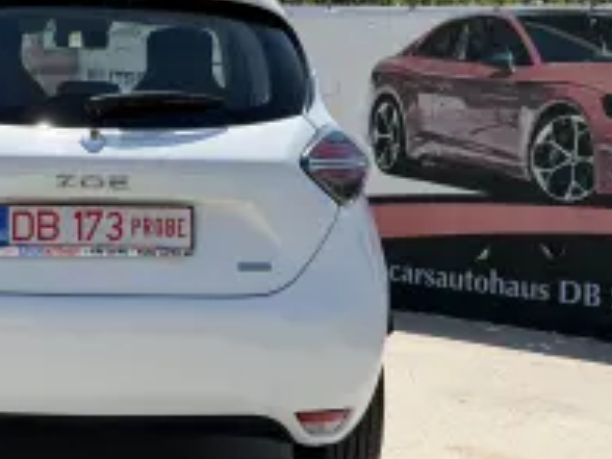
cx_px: 119
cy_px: 303
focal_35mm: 88
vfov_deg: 16.7
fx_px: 1556
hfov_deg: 22.0
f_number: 1.78
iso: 80
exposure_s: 1/7874
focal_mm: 6.76
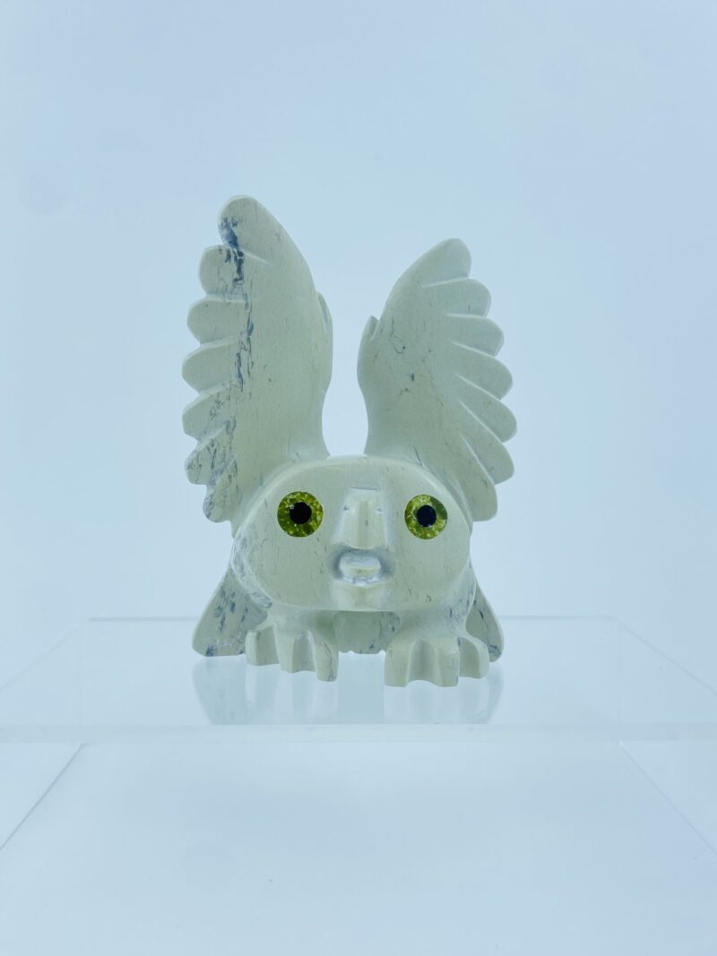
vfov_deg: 67.3
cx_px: 358
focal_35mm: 26
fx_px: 718
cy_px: 478
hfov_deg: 53.1
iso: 32
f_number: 1.8
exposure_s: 1/782
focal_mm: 4.25
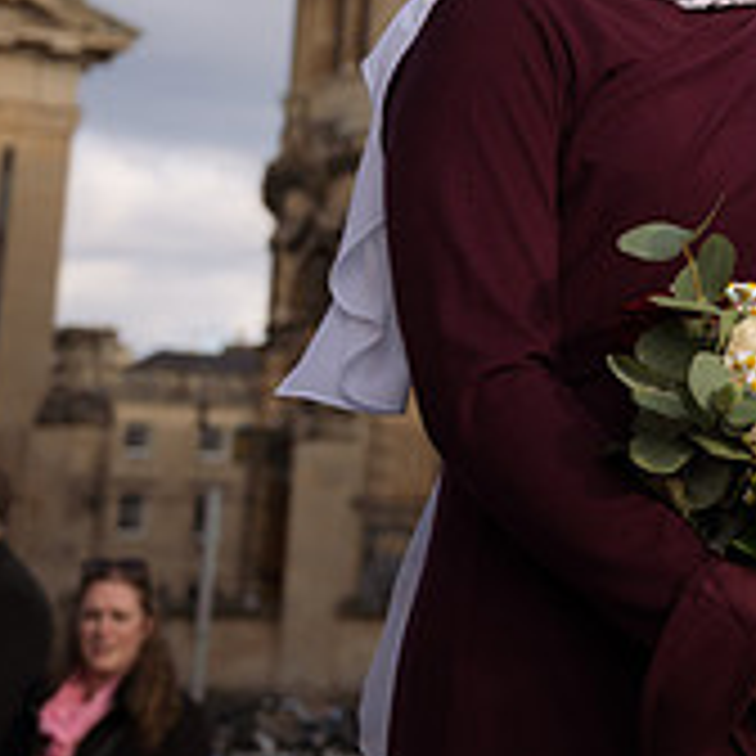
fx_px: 3113
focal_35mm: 126
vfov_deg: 13.6
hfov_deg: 12.9
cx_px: 1242
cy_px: -38
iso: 100
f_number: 4
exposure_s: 1/800
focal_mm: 43
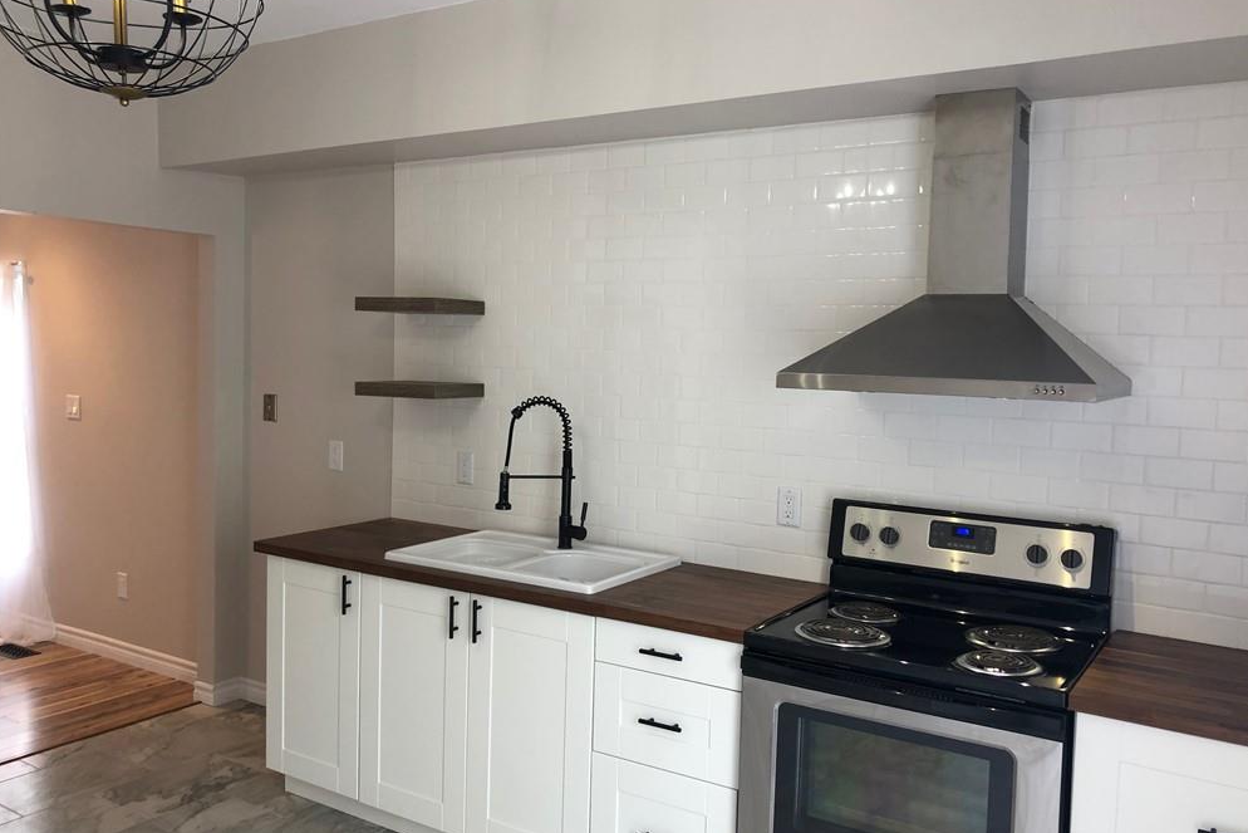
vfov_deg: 43.6
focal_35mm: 30
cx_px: 634
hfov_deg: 61.9
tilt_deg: -3.2
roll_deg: -0.1
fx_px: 1040
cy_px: 426
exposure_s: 1/40
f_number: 1.8
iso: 25
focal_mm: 3.99
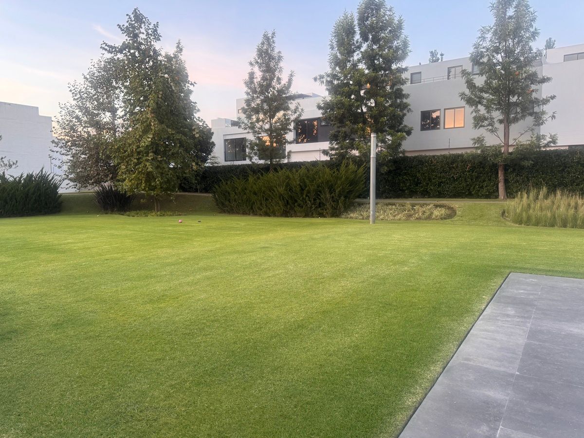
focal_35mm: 24
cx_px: 292
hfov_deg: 71.6
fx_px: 405
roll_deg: +0.3
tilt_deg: -3.5
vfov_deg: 56.8
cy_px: 219
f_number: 1.78
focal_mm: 6.76
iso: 200
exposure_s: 1/60
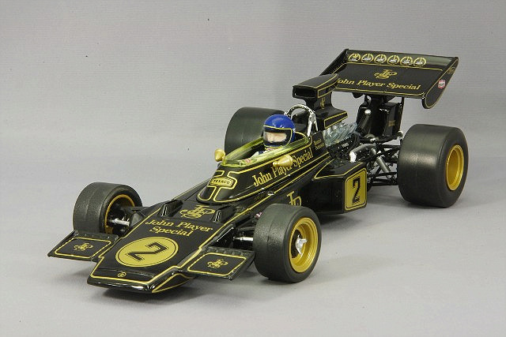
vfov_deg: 12.2
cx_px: 253
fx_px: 1574
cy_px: 168
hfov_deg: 18.3
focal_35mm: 112
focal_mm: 75
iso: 400
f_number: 32
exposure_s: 1
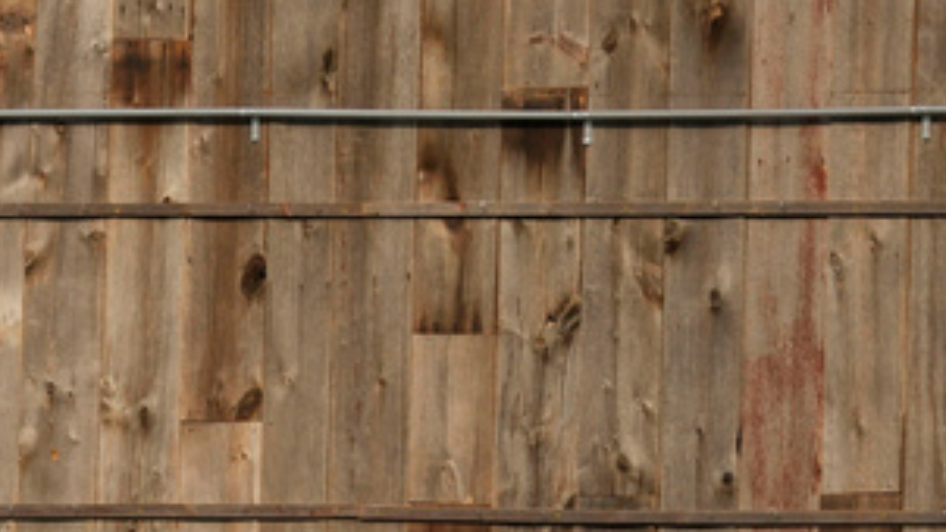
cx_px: -404
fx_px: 35601
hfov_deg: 1.5
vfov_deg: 0.9
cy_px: 304
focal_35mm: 1419
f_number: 2.8
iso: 400
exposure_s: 1/5000
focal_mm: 400
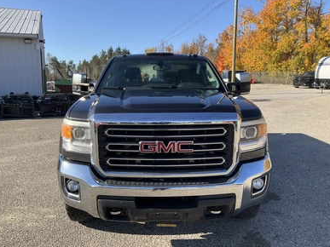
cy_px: 123
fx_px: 286
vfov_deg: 46.8
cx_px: 161
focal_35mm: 30
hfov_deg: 60.0
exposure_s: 1/929
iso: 25
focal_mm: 3
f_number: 1.8
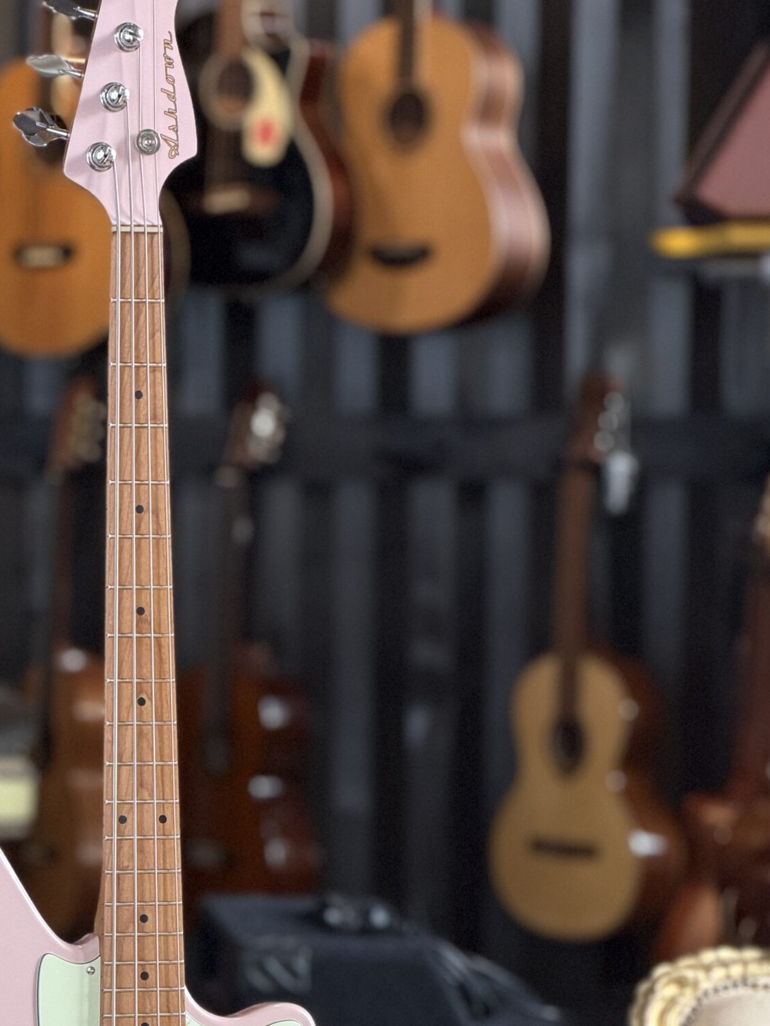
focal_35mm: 171
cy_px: 750
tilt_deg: -5.3
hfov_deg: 8.7
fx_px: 5071
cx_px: 125
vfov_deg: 11.5
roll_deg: -0.6
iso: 320
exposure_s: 1/121
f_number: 2.8
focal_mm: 16.89
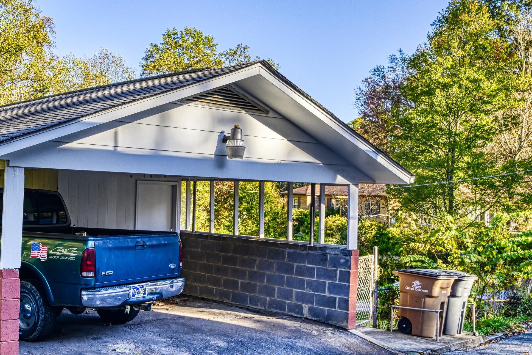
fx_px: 709
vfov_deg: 28.1
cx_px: 145
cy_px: 188
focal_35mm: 48
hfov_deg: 40.2
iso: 800
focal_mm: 31
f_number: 8
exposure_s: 1/320
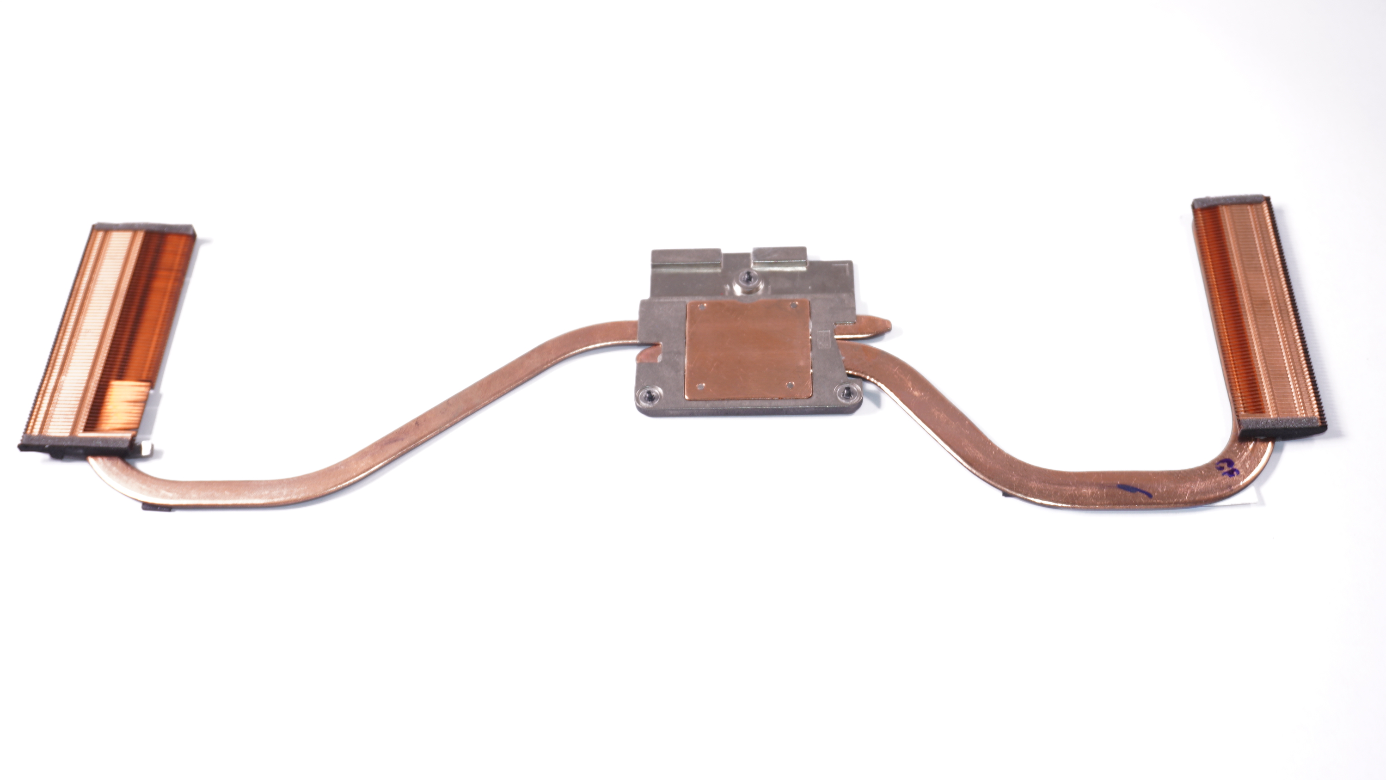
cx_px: 694
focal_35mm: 43
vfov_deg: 28.0
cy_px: 351
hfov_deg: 47.8
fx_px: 1563
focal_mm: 27
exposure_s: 1/50
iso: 200
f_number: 5.6
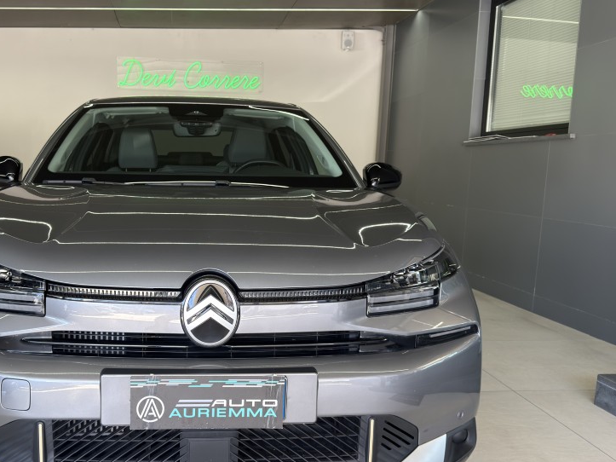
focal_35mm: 34
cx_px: 223
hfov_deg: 53.2
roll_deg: -1.0
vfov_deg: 41.7
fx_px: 605
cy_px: 259
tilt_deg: -9.0
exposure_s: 1/100
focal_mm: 6.76
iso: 100
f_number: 1.78
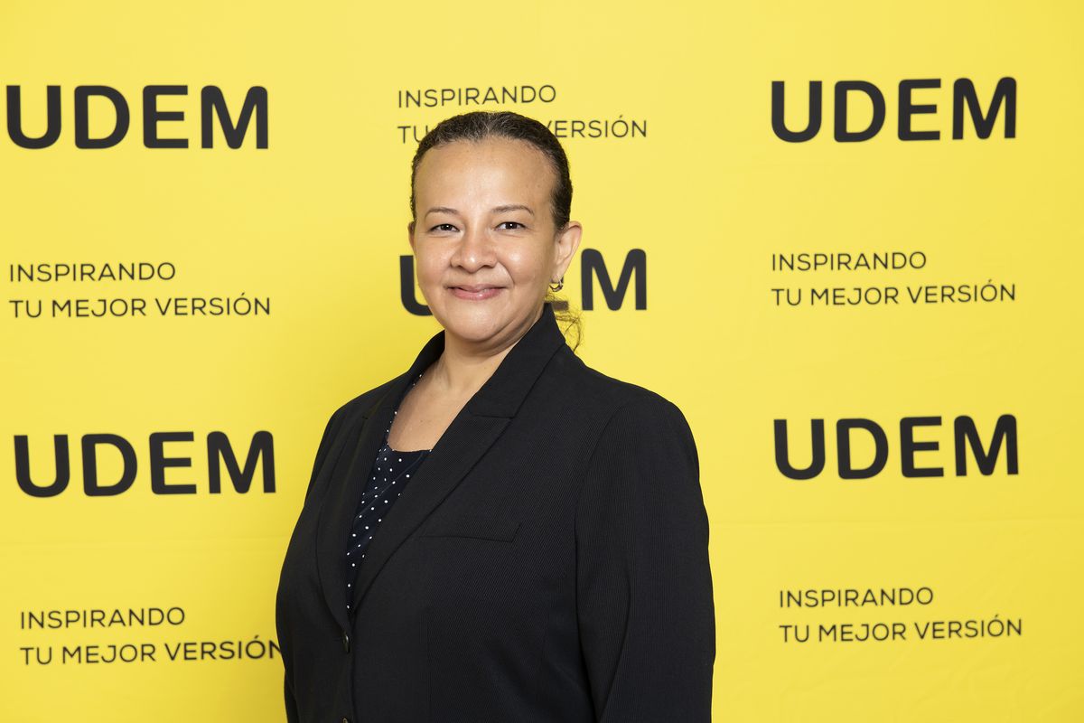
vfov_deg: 21.9
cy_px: 362
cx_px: 542
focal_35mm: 62
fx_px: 1867
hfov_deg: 32.4
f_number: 8
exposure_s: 1/160
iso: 125
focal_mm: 62
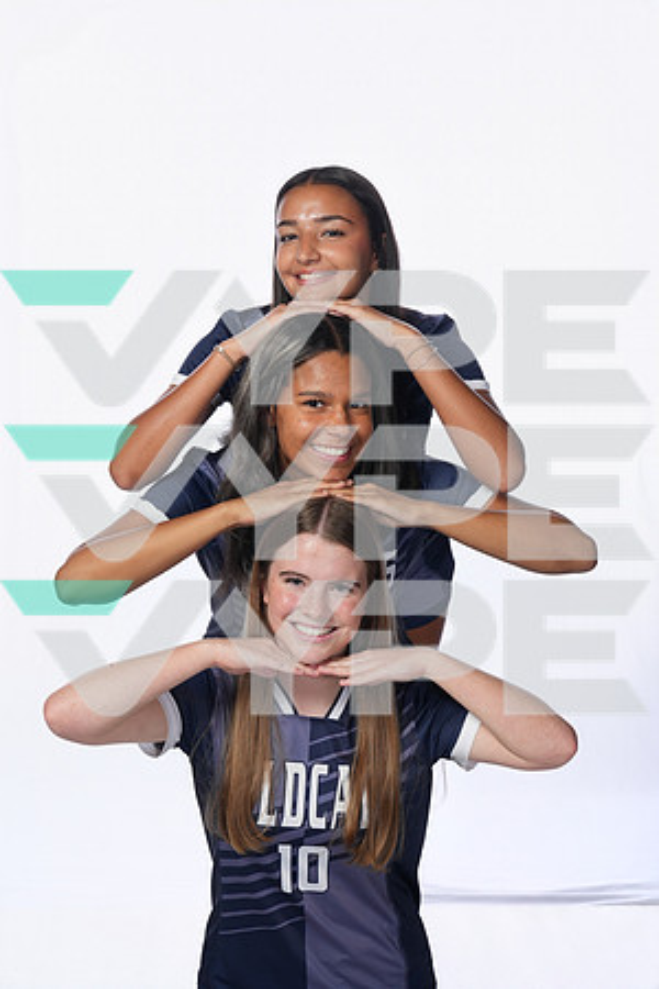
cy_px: 494
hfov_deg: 25.5
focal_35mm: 53
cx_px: 330
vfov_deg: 37.5
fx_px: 1455
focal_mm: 53
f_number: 8
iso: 800
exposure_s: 1/250
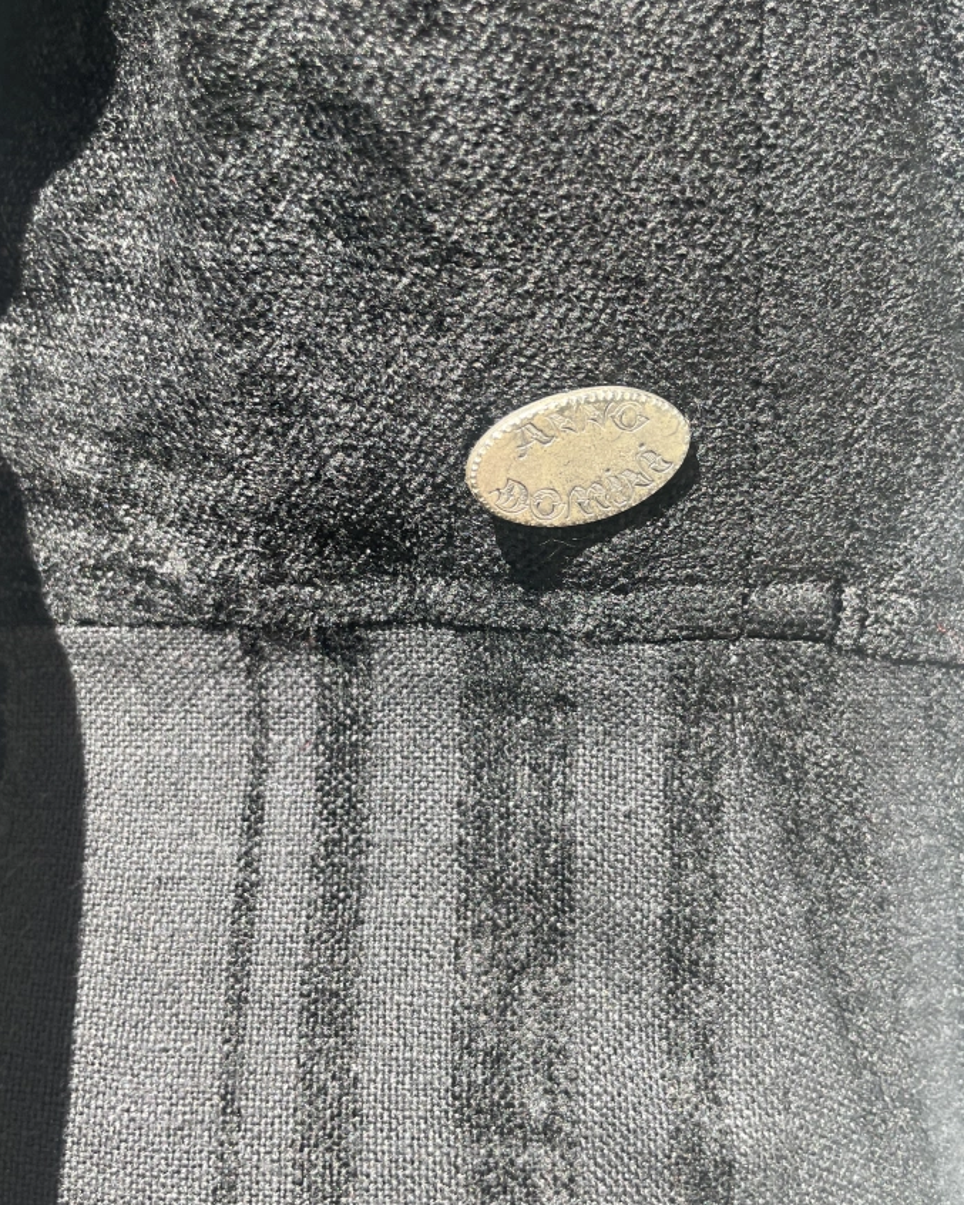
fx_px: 1070
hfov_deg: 48.5
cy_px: 581
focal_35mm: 30
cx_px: 510
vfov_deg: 58.8
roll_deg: -0.9
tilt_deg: -1.2
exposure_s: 1/342
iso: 32
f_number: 1.6
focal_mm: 4.2
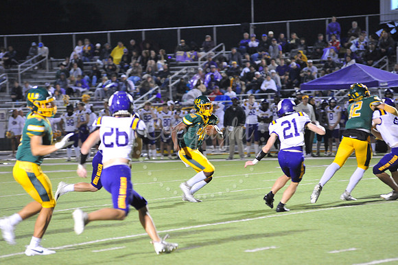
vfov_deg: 6.9
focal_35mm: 200
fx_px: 2210
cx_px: 199
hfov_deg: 10.3
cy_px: 132
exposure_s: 1/160
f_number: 4
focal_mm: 200
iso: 4000
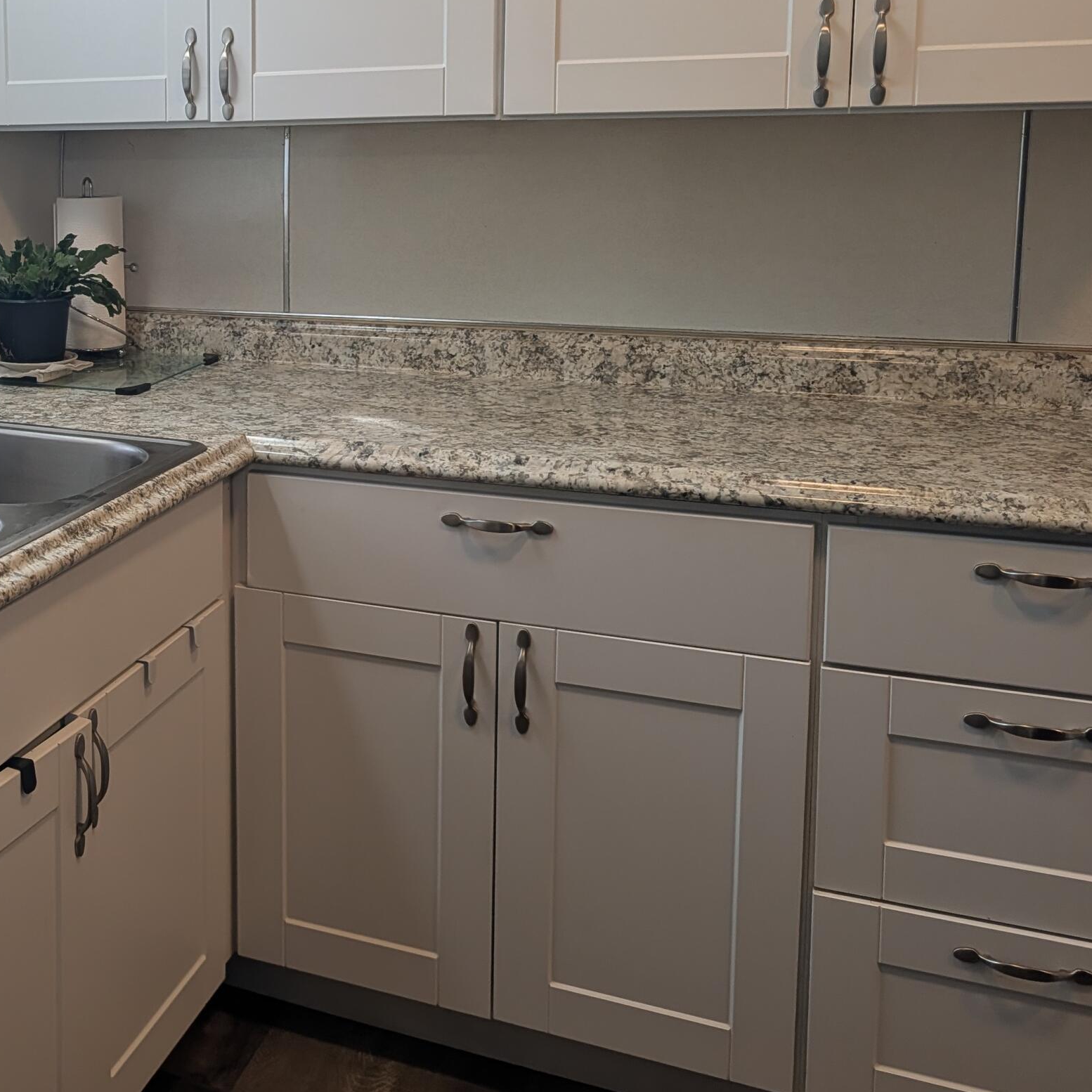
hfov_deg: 37.9
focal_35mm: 41
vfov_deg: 40.2
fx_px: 1463
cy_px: 325
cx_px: 91
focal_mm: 6.9
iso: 85
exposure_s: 1/120
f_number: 1.68
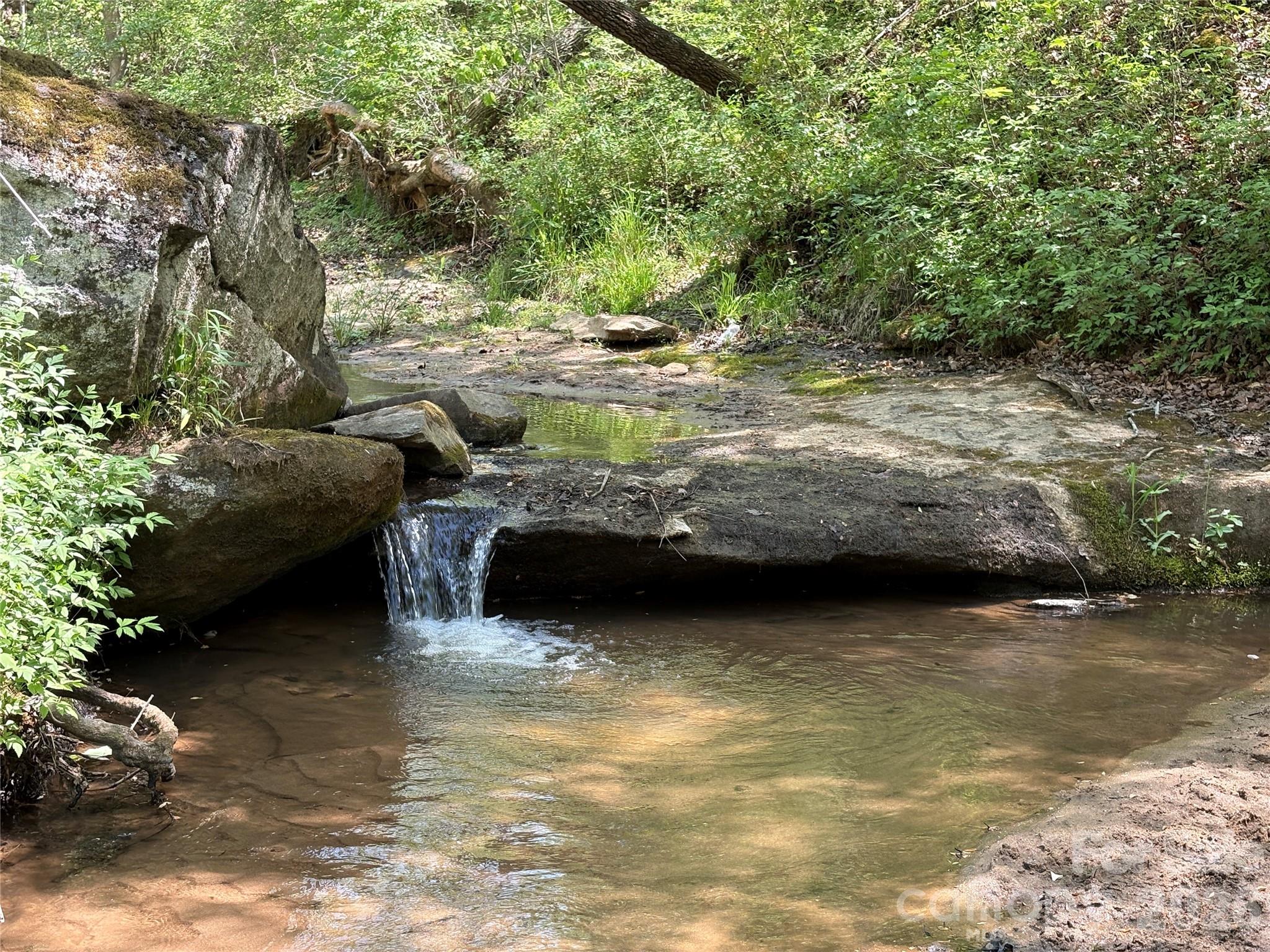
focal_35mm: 52
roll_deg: -0.1
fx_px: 1908
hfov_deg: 36.8
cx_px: 635
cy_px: 476
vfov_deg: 28.0
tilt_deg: -7.8
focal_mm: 5.96
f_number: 1.6
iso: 32
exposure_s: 1/140
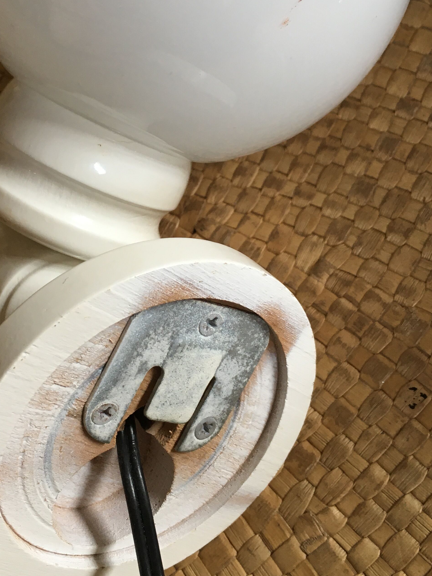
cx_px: 137
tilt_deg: -58.5
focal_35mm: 46
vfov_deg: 41.0
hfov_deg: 31.2
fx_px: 766
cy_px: 225
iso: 80
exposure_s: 1/33
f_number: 2.2
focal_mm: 4.15
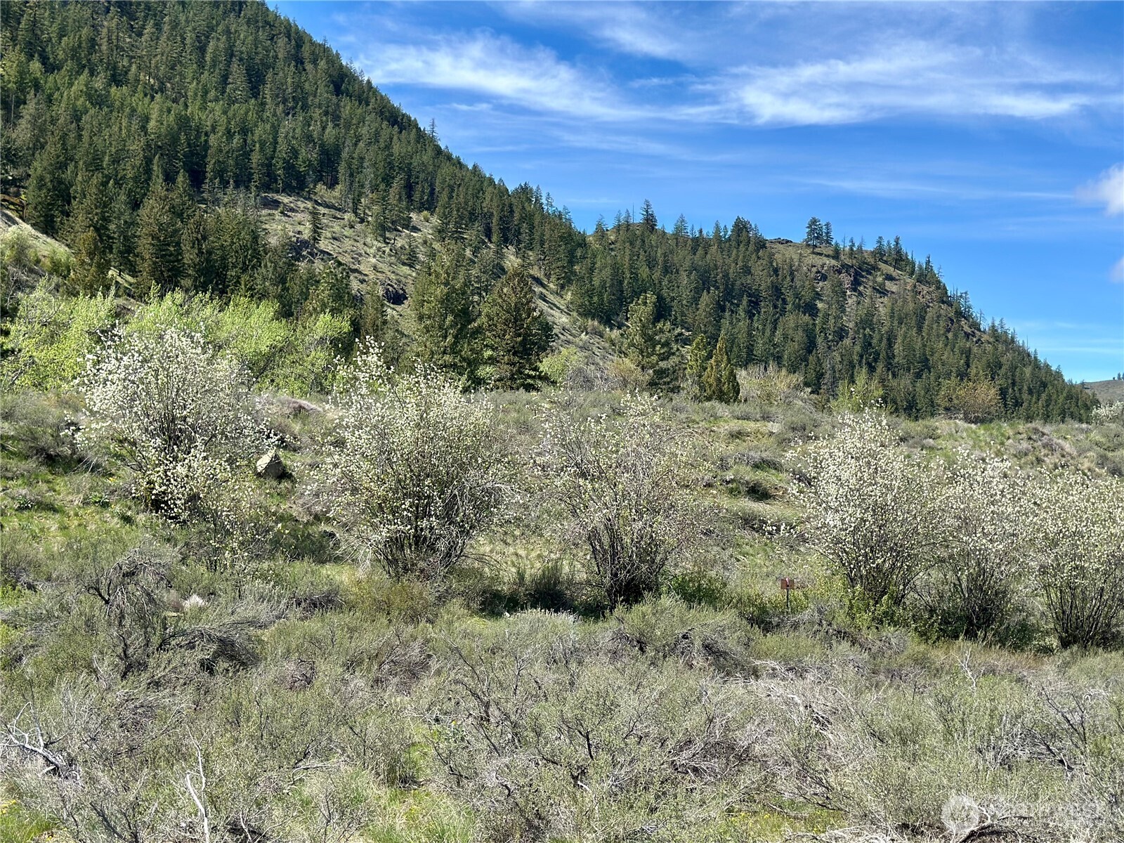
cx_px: 562
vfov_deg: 30.3
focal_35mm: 48
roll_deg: -2.0
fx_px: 1559
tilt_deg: +4.3
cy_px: 422
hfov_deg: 39.7
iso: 80
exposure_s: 1/3367
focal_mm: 6.86
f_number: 1.78
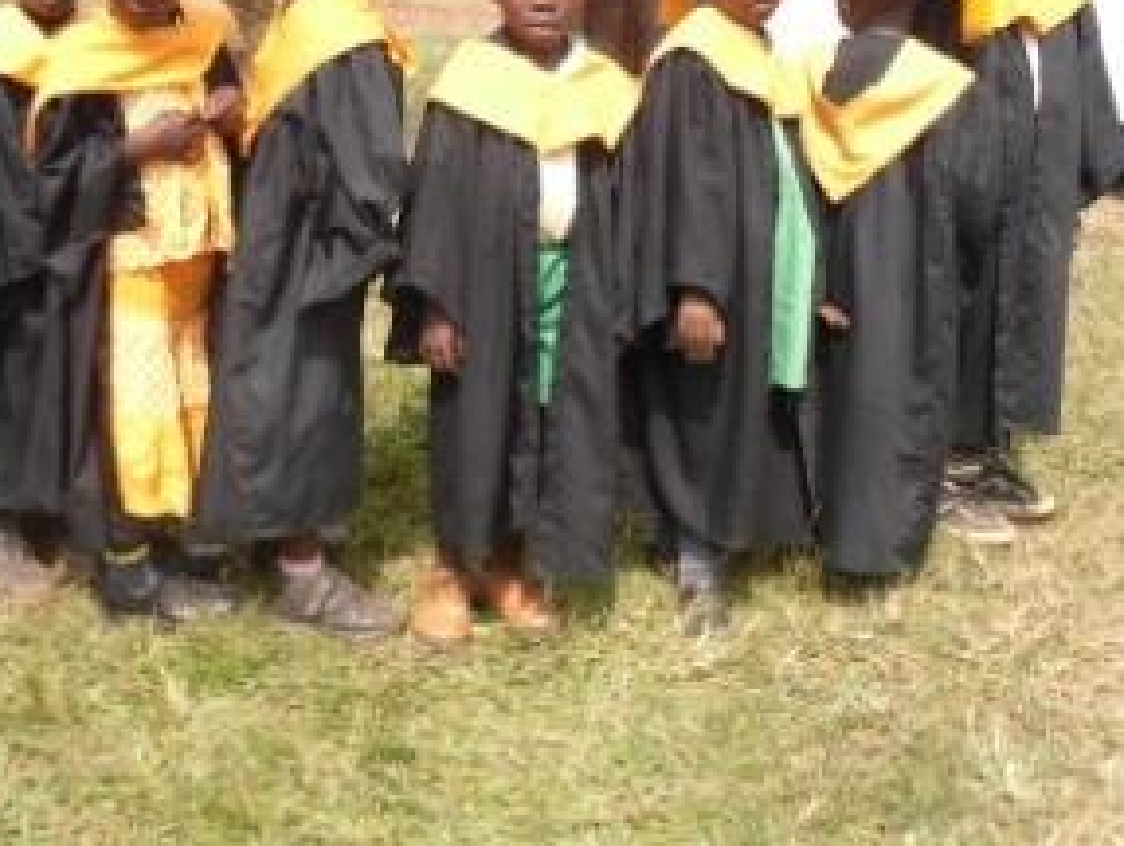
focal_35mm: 53
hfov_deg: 35.8
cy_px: 227
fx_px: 1723
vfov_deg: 27.3
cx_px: 384
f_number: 2.8
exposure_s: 1/346
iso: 80
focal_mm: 6
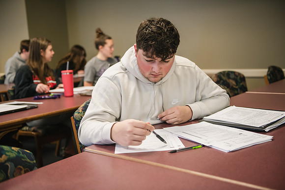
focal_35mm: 42
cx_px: 142
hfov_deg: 46.4
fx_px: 333
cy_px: 95
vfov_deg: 31.9
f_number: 2.8
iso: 1250
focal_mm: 42
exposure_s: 1/200
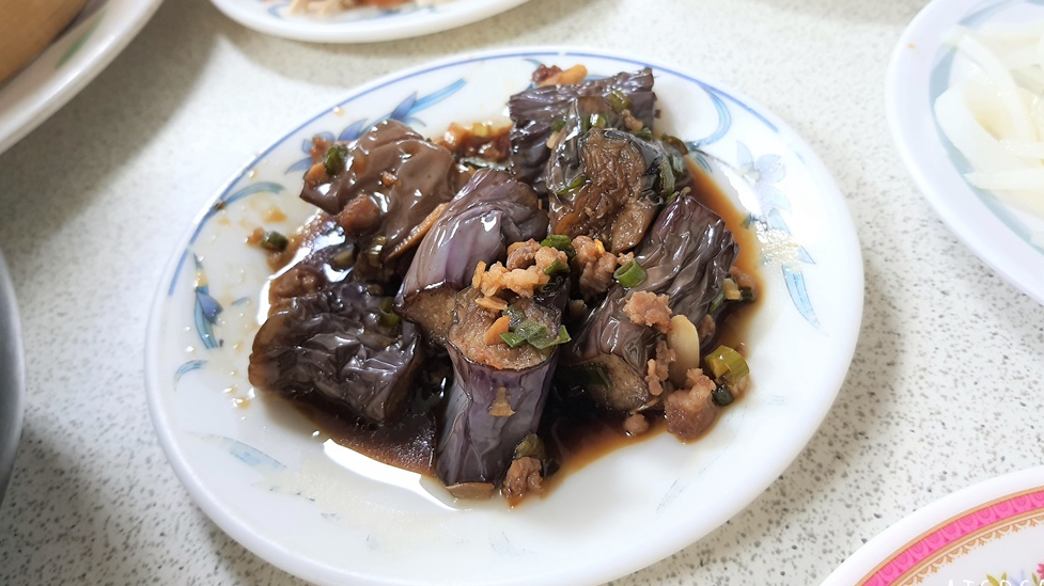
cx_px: 530
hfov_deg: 66.1
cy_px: 237
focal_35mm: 29
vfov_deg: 40.0
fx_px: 803
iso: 250
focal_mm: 4.32
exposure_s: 1/40
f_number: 1.7
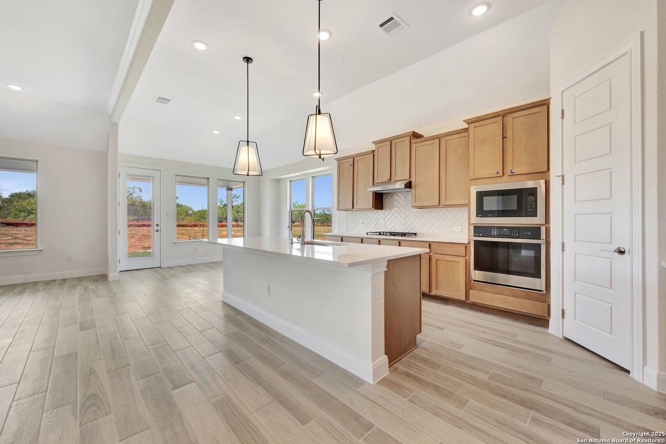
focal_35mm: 14
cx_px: 333
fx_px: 259
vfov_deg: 81.2
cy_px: 222
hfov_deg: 104.3
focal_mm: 14
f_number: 9
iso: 100
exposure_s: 1/6
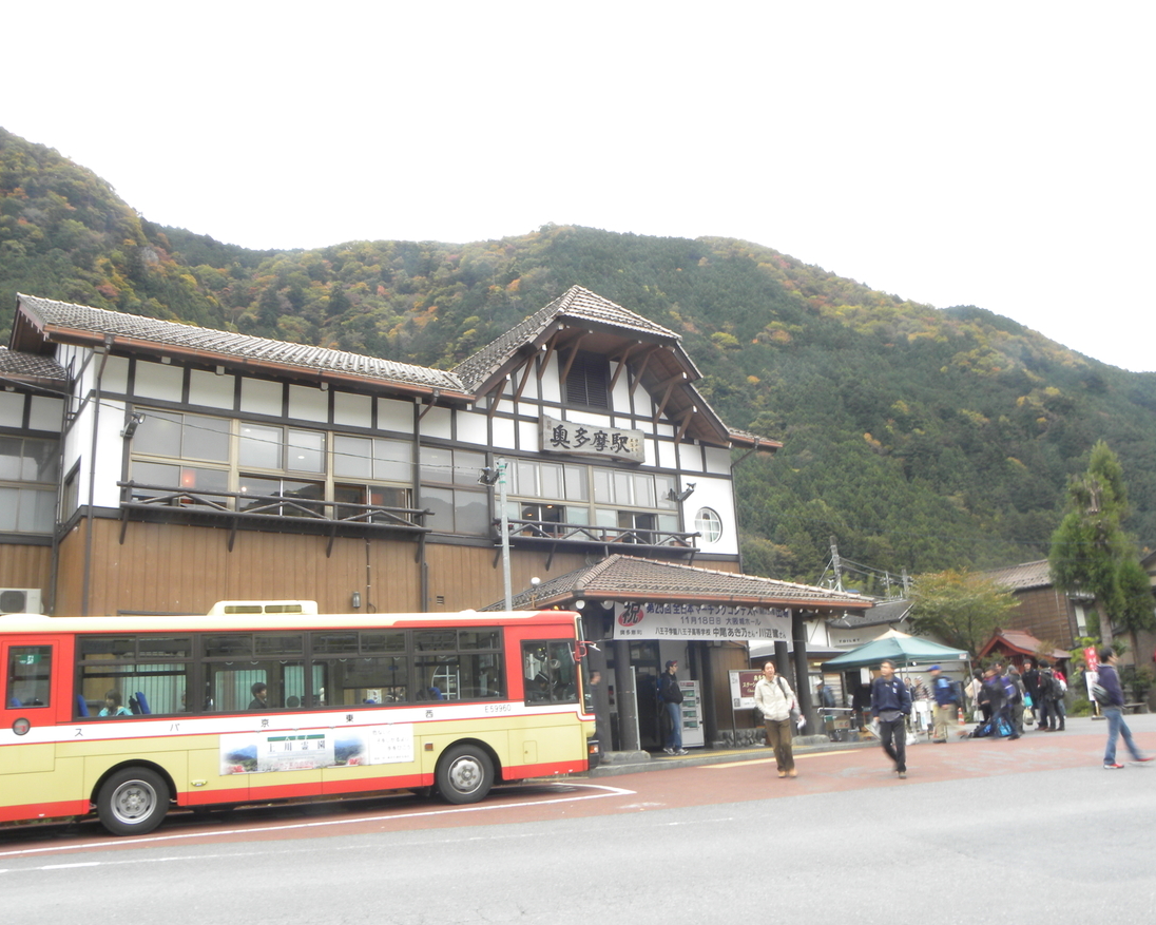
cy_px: 470
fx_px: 1061
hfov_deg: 57.1
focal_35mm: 31
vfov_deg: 47.1
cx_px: 609
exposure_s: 1/10
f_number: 8
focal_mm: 5.2
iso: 64
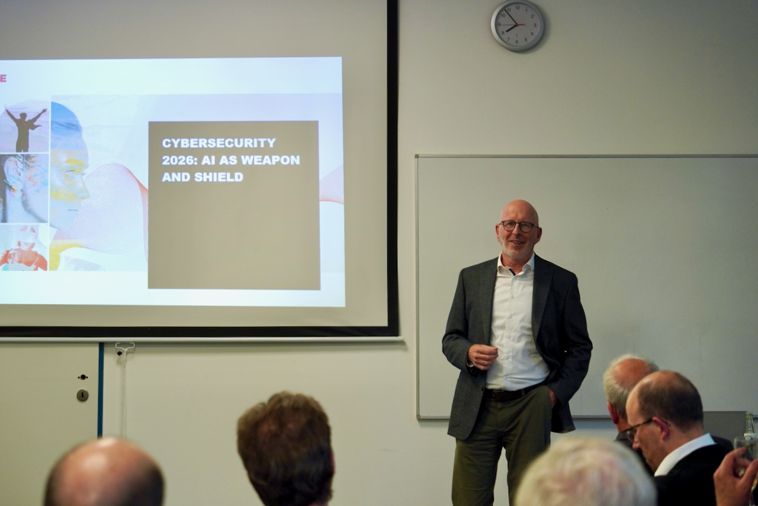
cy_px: 253
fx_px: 1504
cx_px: 379
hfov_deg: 28.3
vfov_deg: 19.1
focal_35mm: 71
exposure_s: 1/200
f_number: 2.8
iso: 400
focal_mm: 47.6
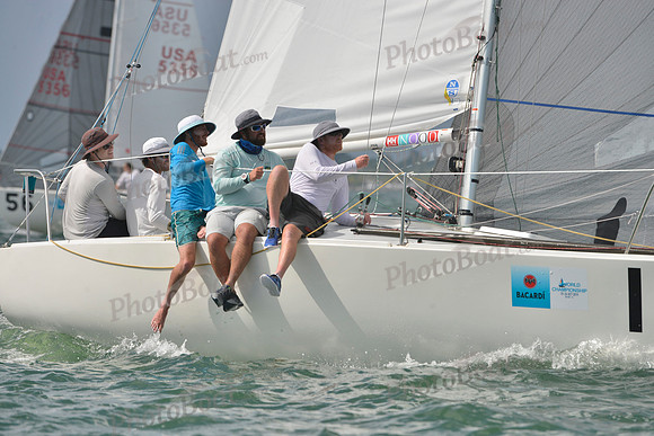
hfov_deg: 5.2
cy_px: 218
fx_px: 7268
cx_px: 327
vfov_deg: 3.4
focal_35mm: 400
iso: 400
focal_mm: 400
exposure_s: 1/1600
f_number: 10
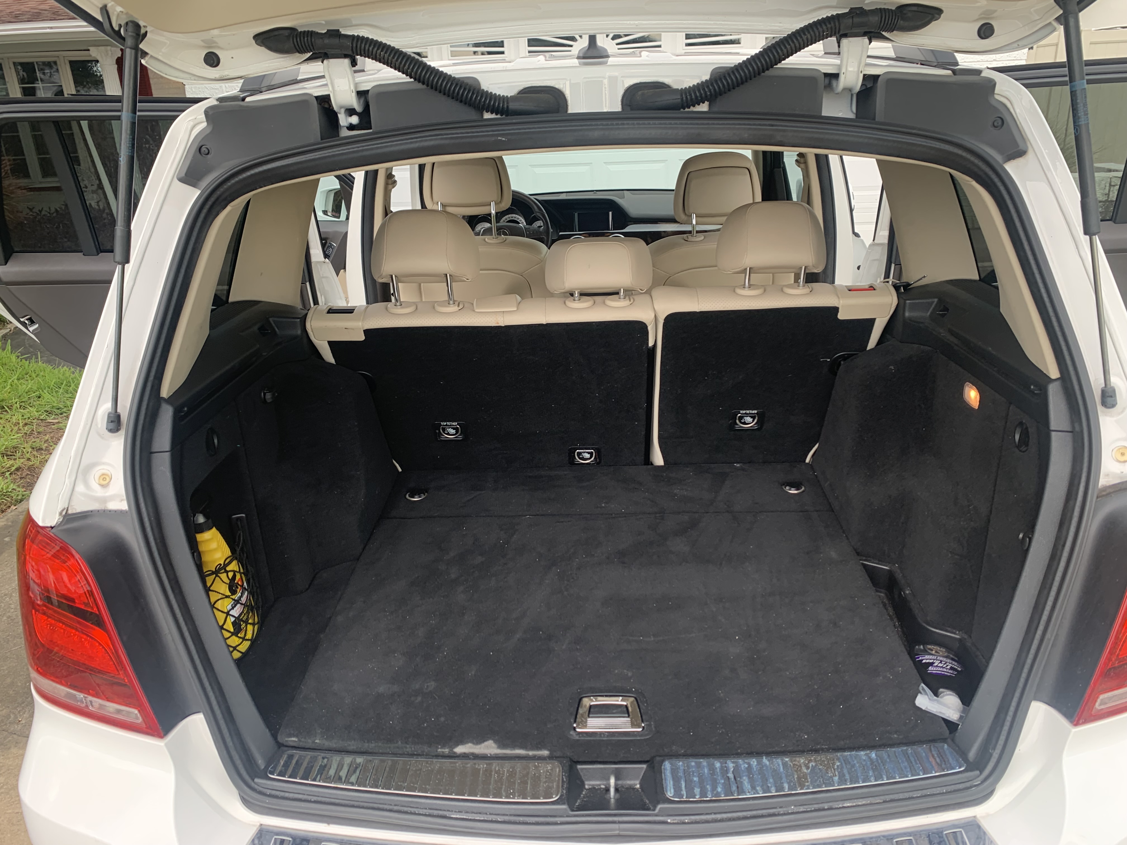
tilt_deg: -21.6
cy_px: 422
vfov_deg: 53.1
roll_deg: +2.3
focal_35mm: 26
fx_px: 846
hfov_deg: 67.3
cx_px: 564
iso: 25
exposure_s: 1/122
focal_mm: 4.25
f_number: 1.8
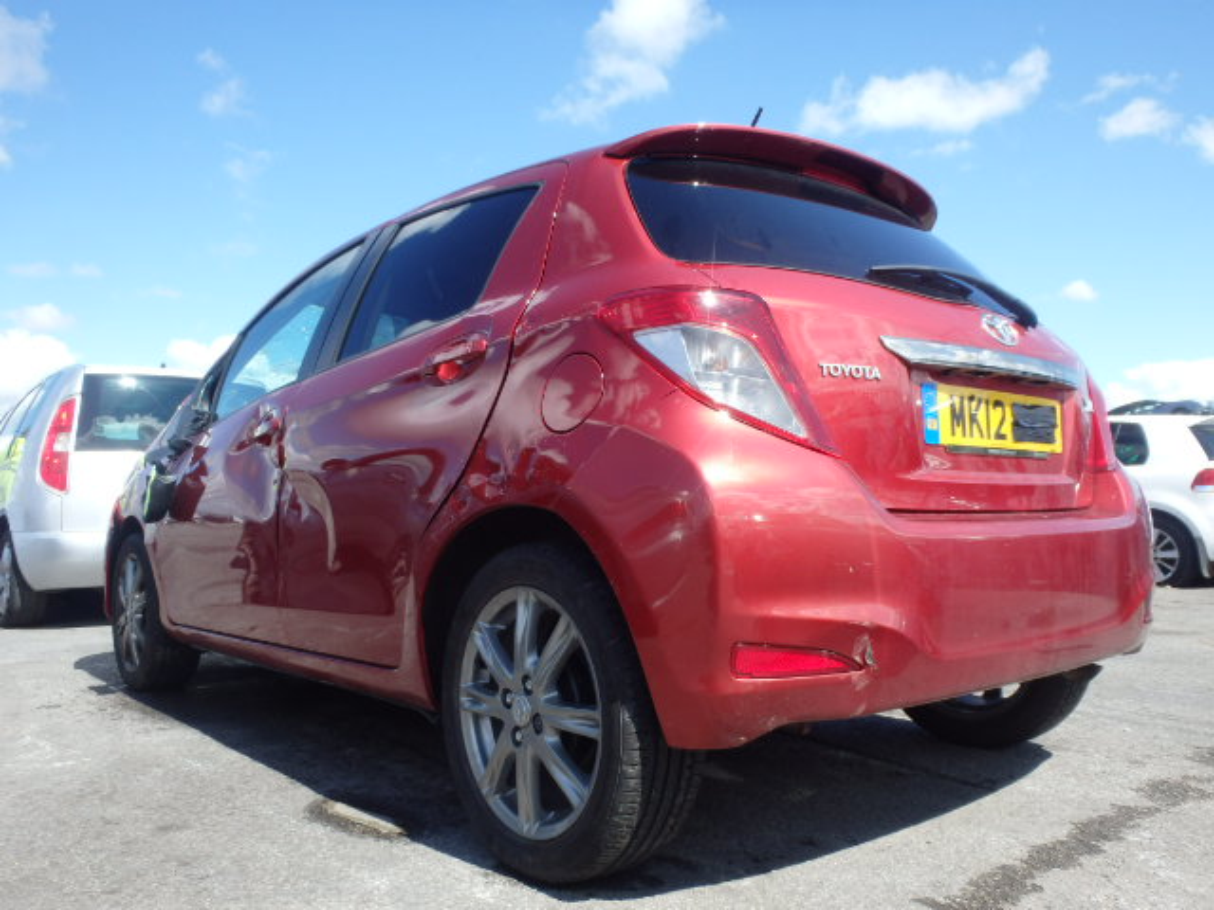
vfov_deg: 49.7
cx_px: 607
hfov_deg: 63.4
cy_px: 455
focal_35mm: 28
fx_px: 982
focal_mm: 5
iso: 125
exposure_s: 1/500
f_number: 3.9
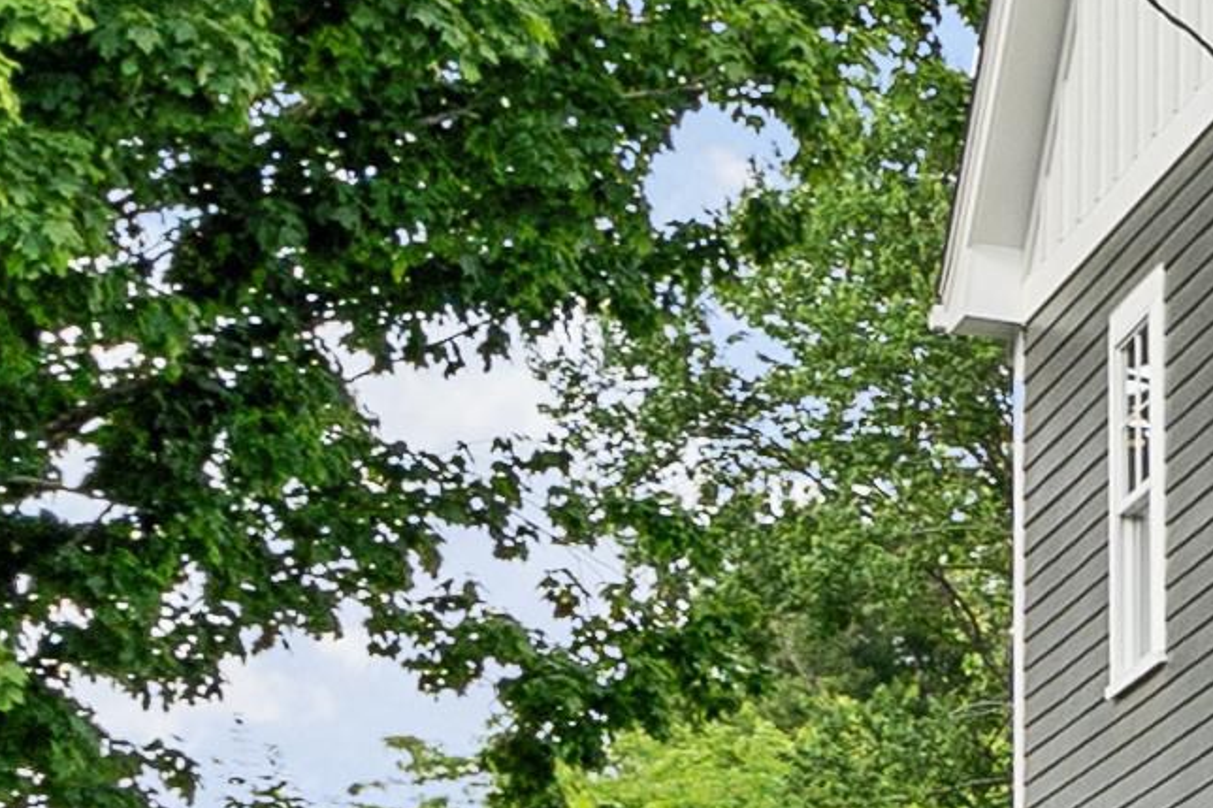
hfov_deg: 10.1
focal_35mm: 165
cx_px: 3292
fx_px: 5558
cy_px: 396
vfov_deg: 8.3
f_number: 8
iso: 100
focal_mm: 18
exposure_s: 1/160
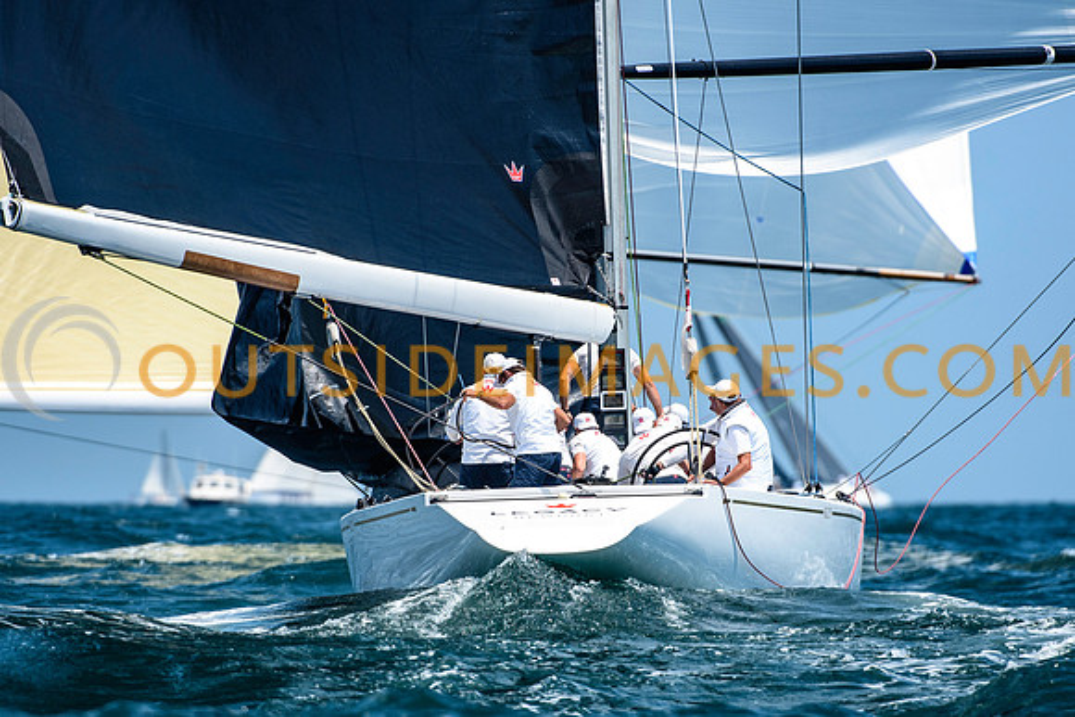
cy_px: 358
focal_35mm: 581
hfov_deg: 3.6
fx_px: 17339
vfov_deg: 2.4
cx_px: 538
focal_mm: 360
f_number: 5.6
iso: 400
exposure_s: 1/2500
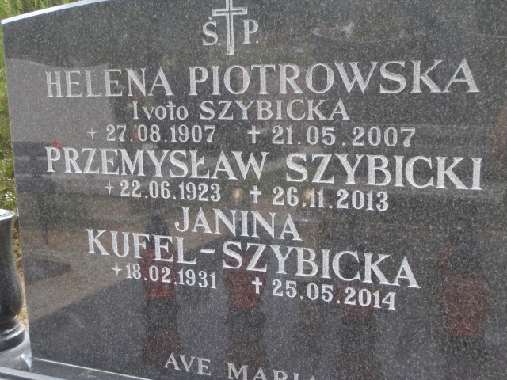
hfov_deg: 40.4
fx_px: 688
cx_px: 254
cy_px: 190
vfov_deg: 30.9
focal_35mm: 47
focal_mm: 8.29
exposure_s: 1/80
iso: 100
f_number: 4.2
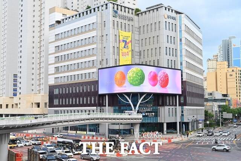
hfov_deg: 43.6
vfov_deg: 29.9
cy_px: 80
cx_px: 120
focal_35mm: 45
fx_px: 301
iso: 200
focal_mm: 45
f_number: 5.6
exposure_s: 1/160
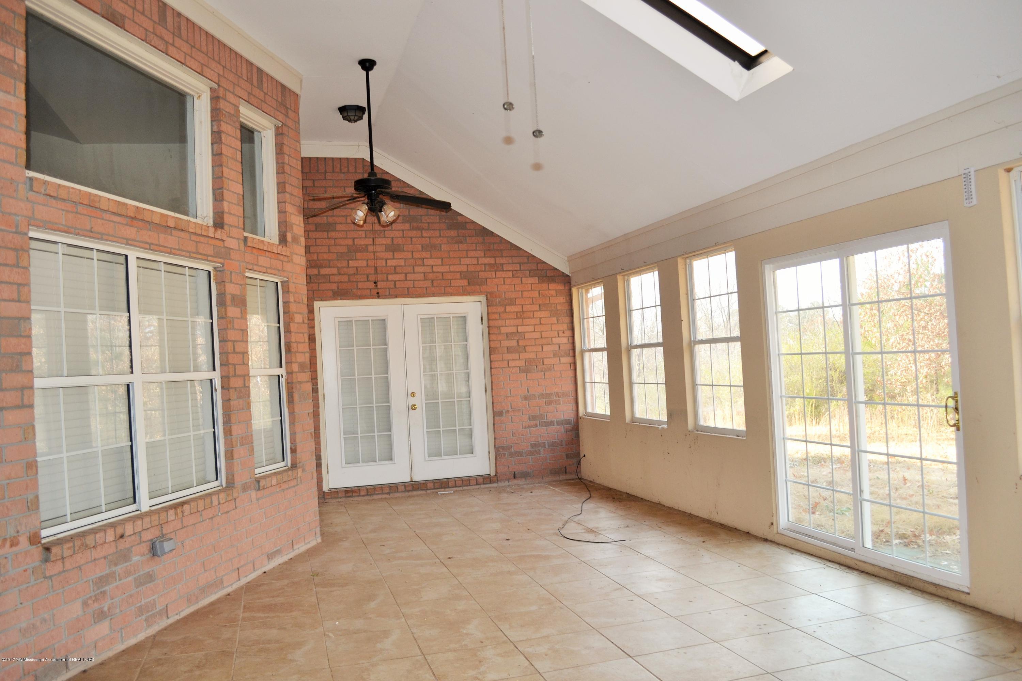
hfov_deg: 67.4
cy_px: 340
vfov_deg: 47.9
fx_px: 766
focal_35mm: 27
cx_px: 511
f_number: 4
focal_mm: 18
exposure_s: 1/125
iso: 200
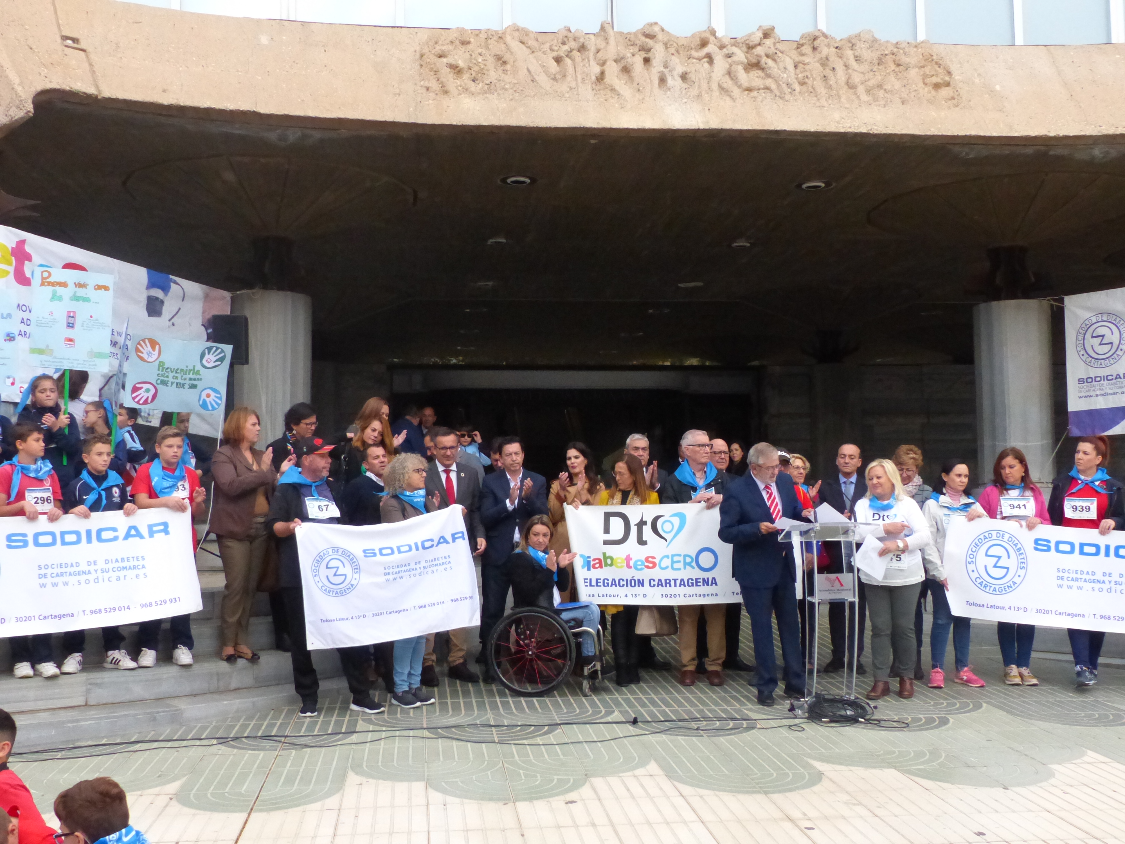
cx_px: 562
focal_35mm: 38
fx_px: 1235
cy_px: 422
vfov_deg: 37.7
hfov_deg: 49.0
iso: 800
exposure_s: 1/2000
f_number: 3.2
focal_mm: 6.8
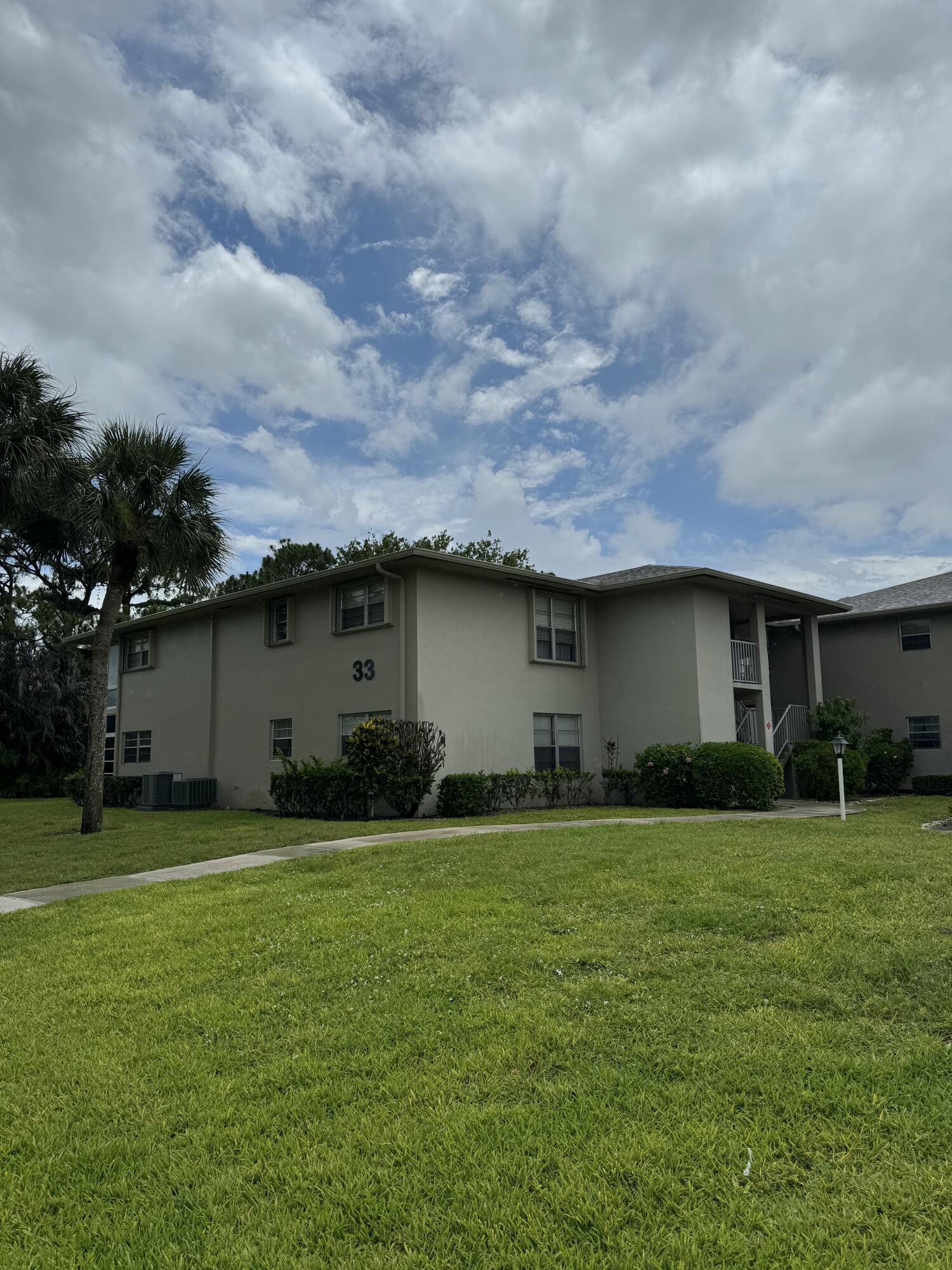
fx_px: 880
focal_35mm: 24
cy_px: 635
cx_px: 476
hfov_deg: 56.8
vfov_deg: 71.6
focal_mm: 6.76
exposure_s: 1/9009
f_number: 1.78
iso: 80
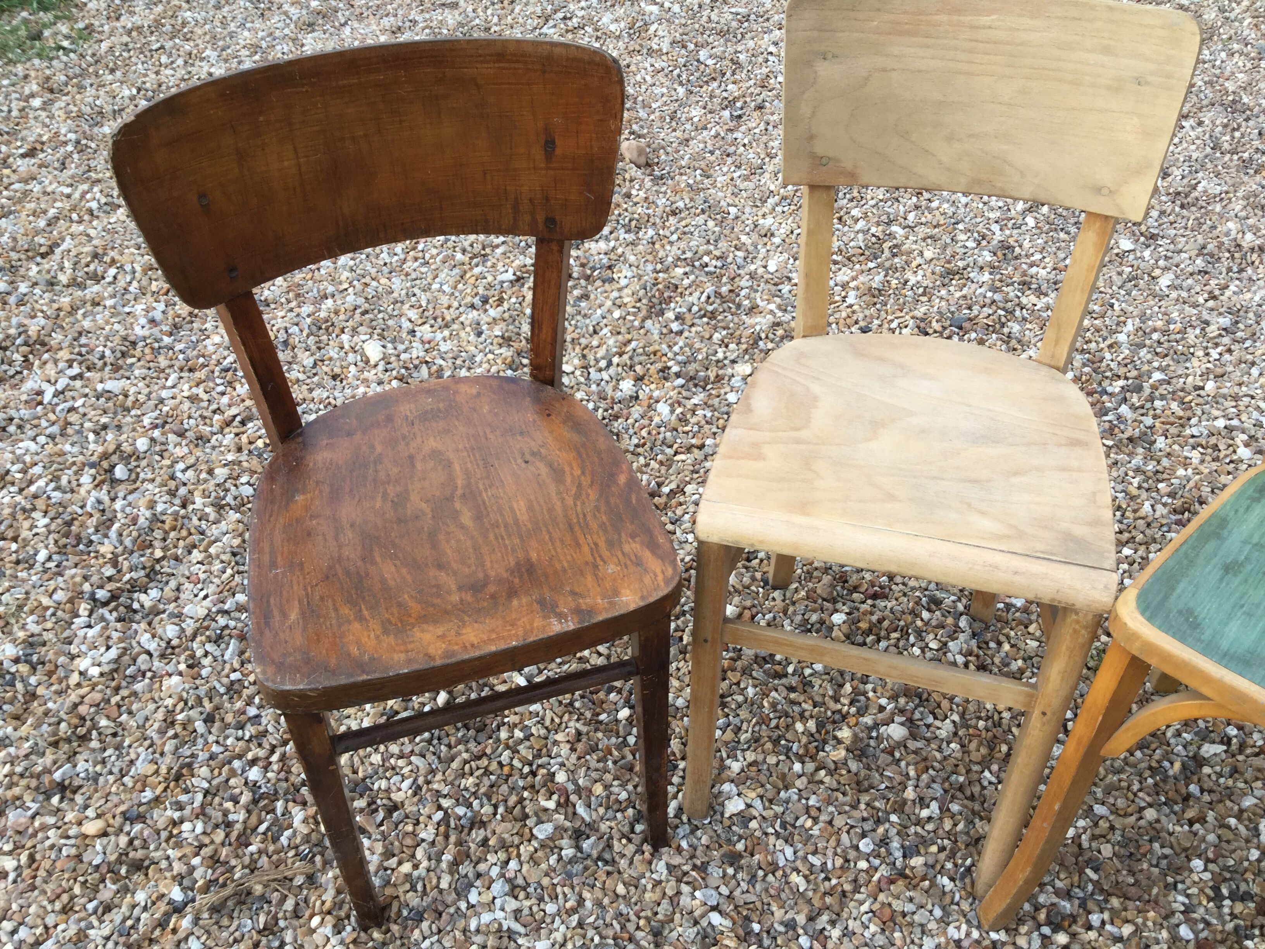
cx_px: 632
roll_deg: -2.1
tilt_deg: -44.2
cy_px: 474
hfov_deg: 58.4
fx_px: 1133
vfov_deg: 45.4
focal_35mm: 31
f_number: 2.4
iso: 25
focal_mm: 3.3
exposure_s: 1/129
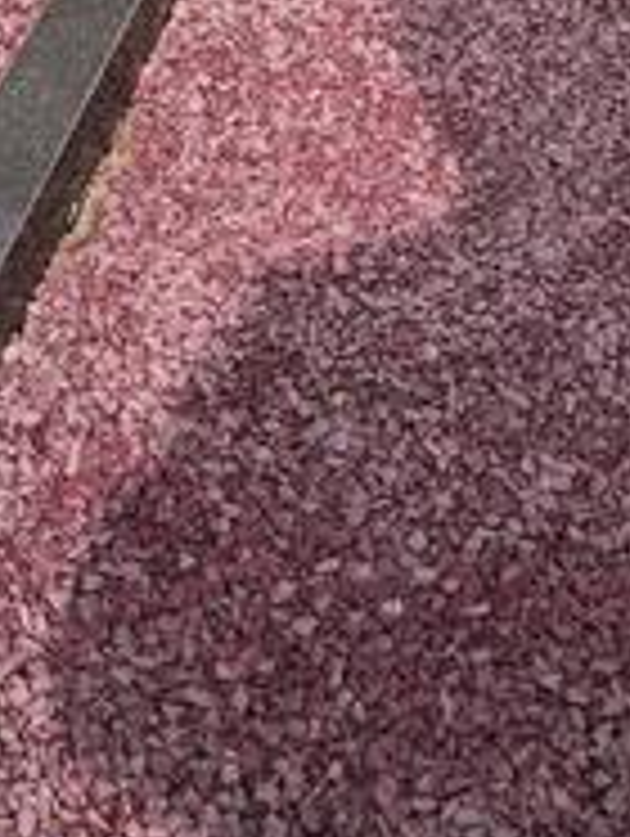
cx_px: -4
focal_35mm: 87
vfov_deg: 20.7
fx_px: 2106
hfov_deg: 16.6
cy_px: -212
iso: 50
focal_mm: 3.95
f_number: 1.6
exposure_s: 1/1408
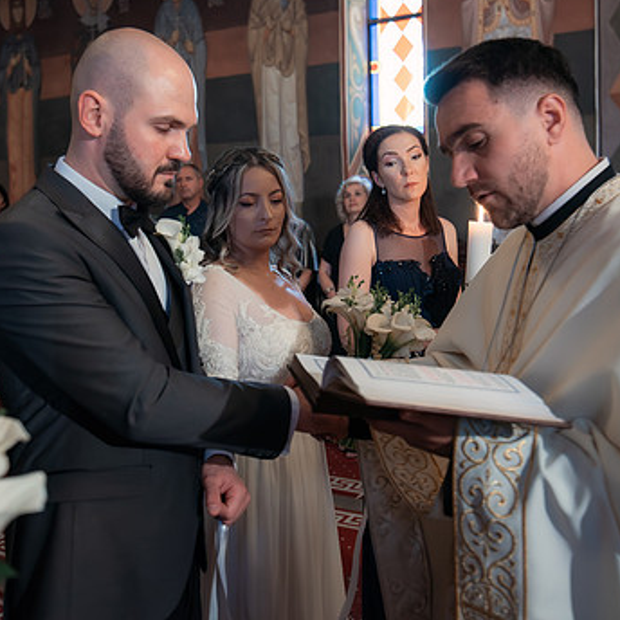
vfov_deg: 42.6
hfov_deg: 42.8
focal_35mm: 39
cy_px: 247
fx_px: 790
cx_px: 280
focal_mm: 25
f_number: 2.8
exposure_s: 1/200
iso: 3200
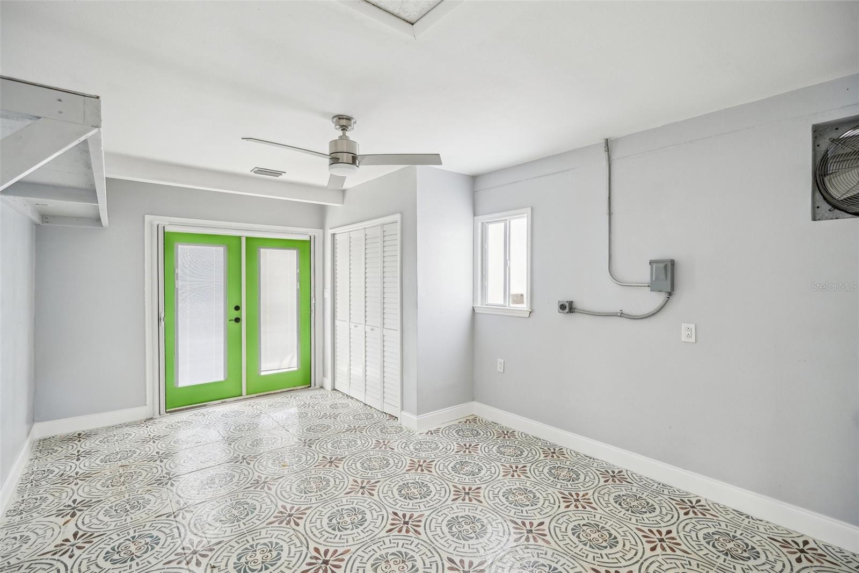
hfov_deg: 96.7
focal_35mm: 16
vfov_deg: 73.7
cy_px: 286
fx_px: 382
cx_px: 430
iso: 400
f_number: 4.5
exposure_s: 1/20
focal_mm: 16
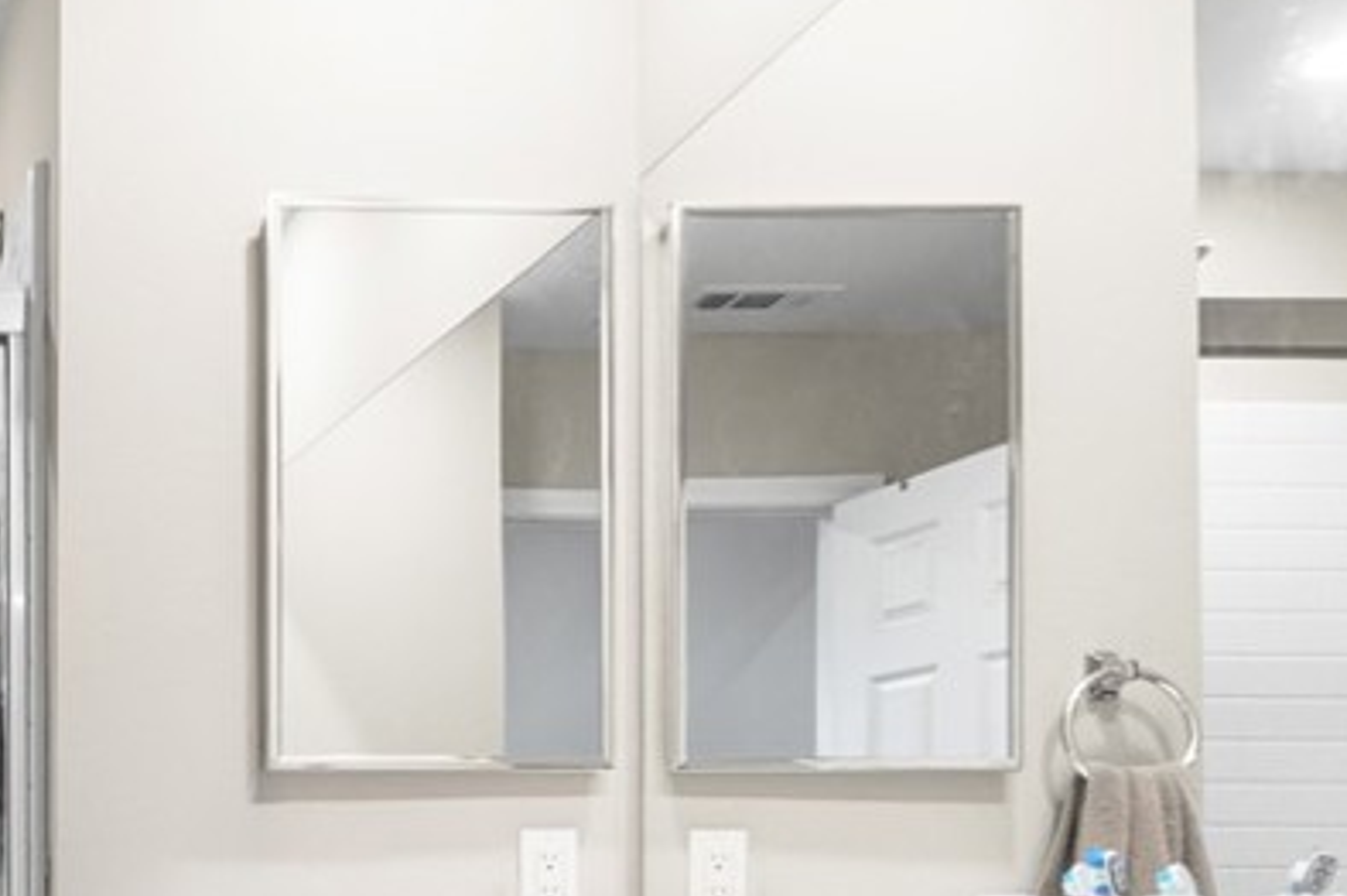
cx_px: -82
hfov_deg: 41.2
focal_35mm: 39
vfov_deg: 31.5
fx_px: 1458
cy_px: 899
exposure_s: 1/10
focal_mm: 10
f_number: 7.1
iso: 320
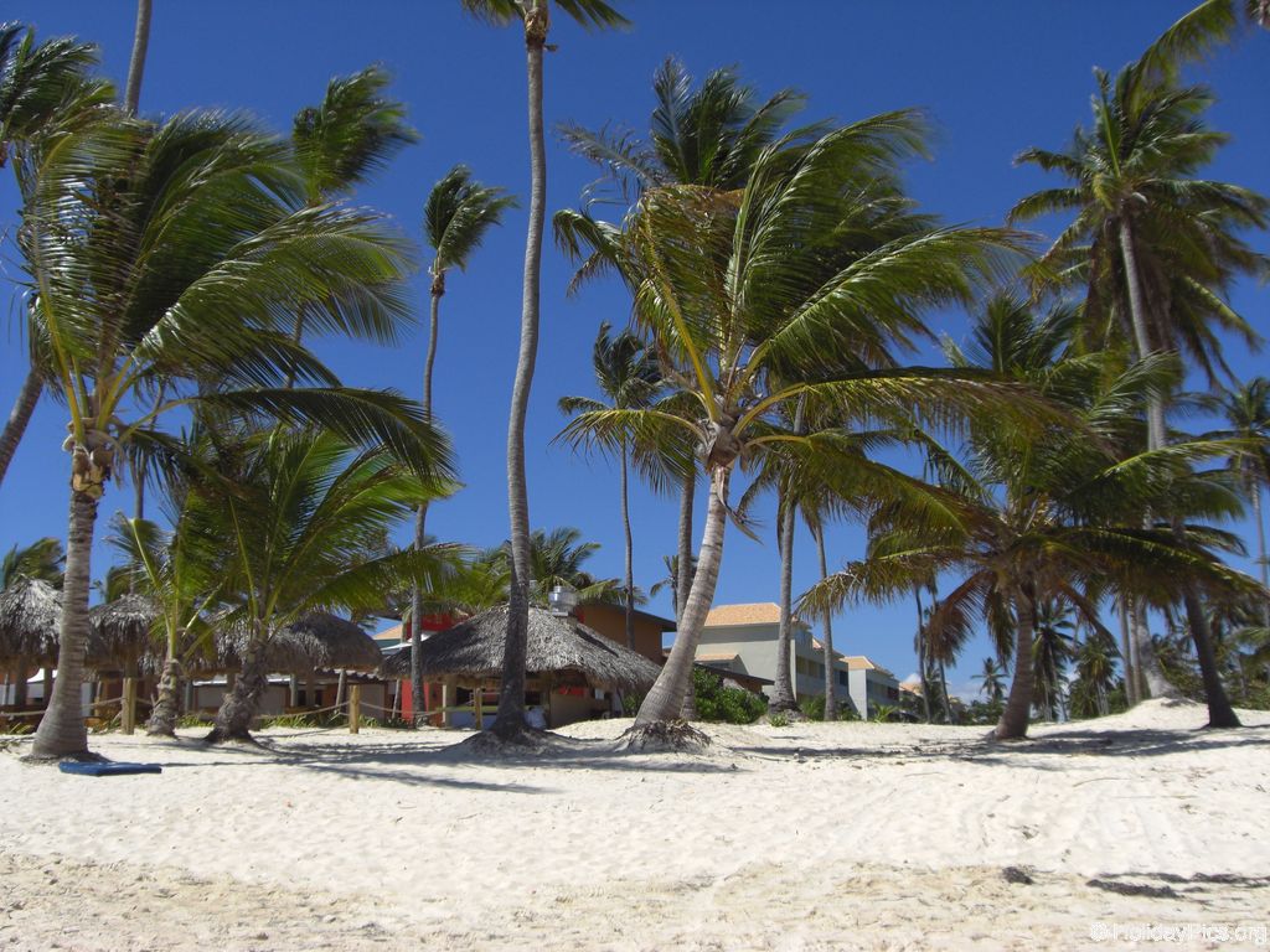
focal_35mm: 38
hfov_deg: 49.0
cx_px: 635
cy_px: 476
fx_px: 1394
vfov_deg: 37.7
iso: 64
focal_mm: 6.2
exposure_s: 1/200
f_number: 8
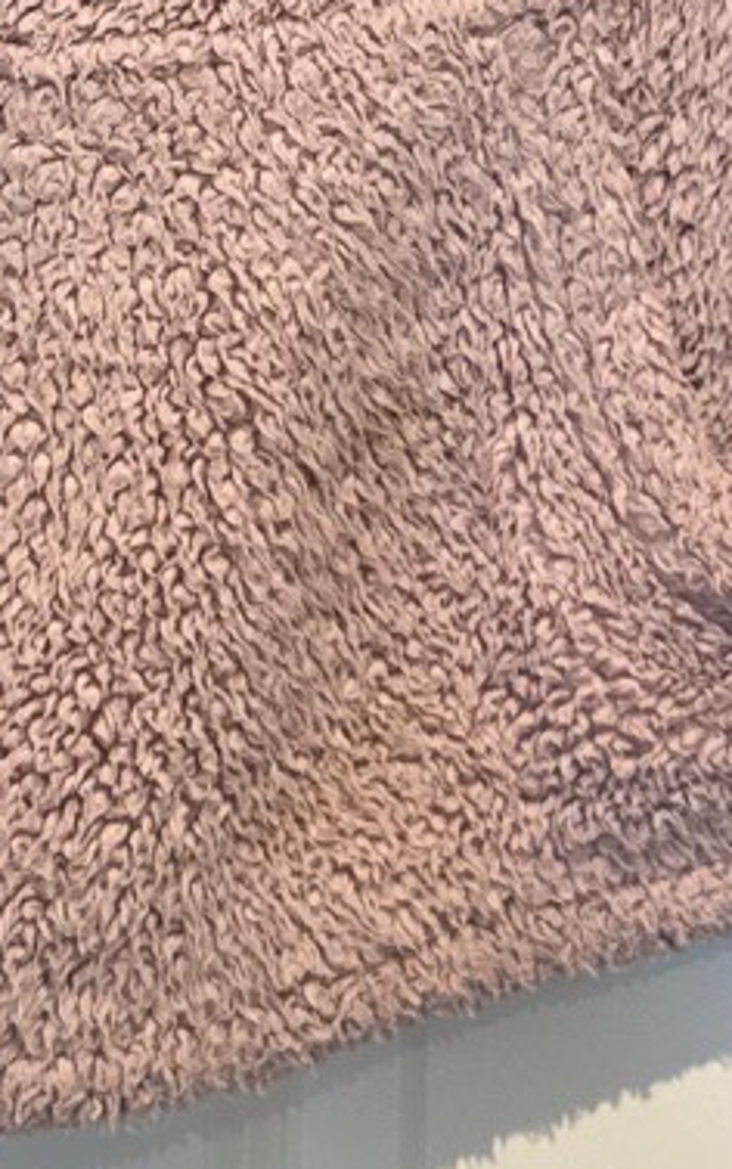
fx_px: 3443
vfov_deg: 17.7
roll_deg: -1.3
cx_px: 130
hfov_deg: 12.1
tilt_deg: -3.7
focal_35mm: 108
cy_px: -471
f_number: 1.78
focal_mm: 6.76
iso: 125
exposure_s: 1/50
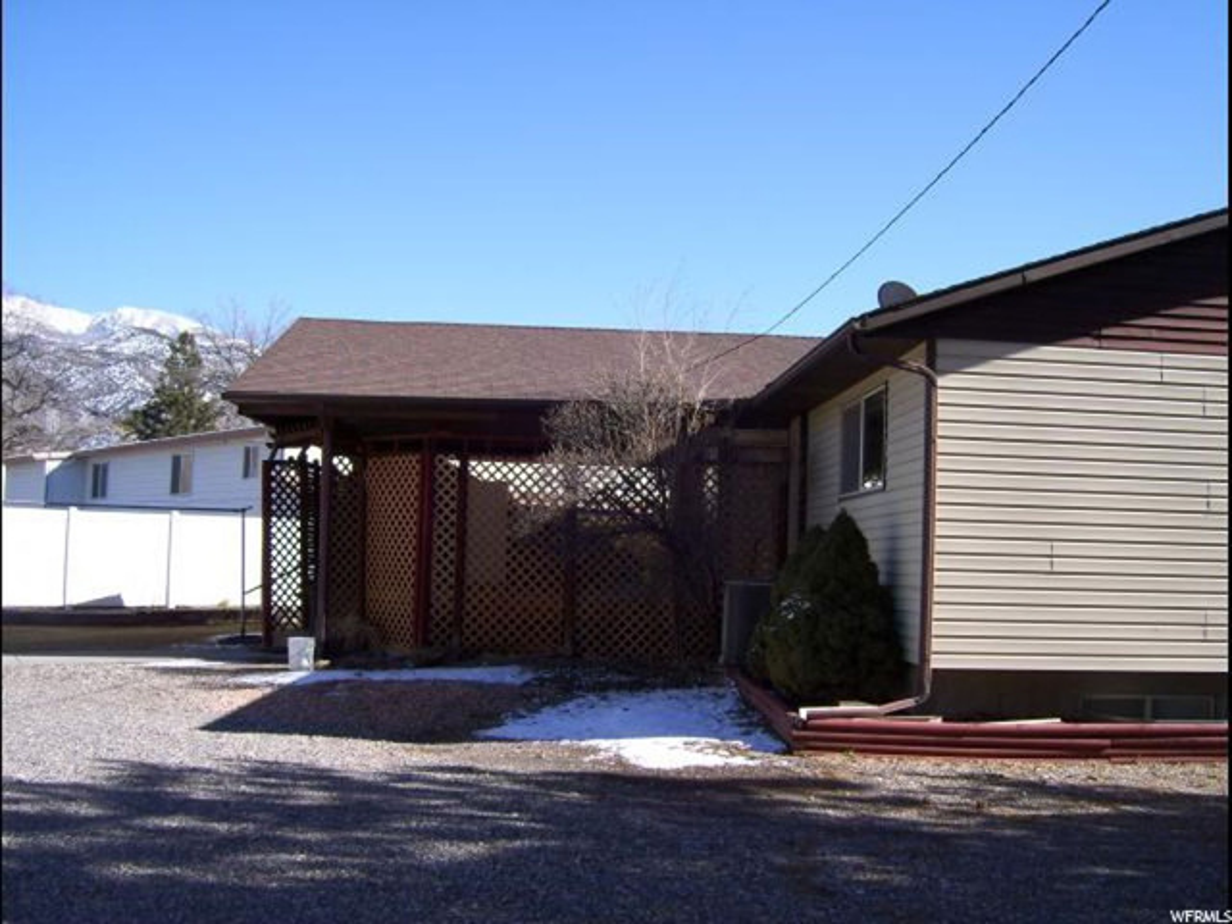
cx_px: 616
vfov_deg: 39.7
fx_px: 1281
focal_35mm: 36
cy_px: 462
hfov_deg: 51.4
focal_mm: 6
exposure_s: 1/250
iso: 80
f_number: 4.8
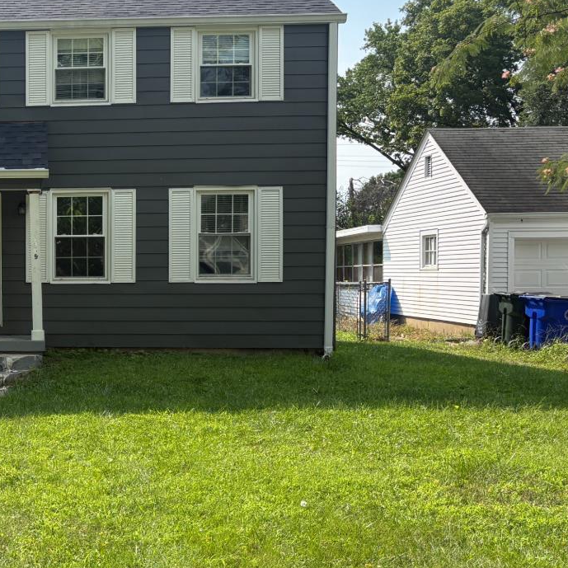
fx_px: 928
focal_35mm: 50
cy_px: 284
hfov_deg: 30.9
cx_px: -33
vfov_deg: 34.0
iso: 64
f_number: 1.6
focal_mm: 5.96
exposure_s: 1/2639
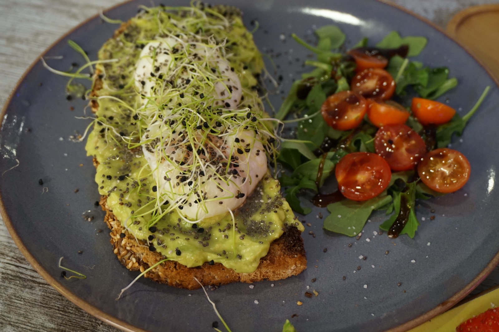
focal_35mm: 46
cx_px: 250
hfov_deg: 42.3
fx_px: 644
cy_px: 166
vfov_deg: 28.9
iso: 800
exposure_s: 1/60
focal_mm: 31
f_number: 5
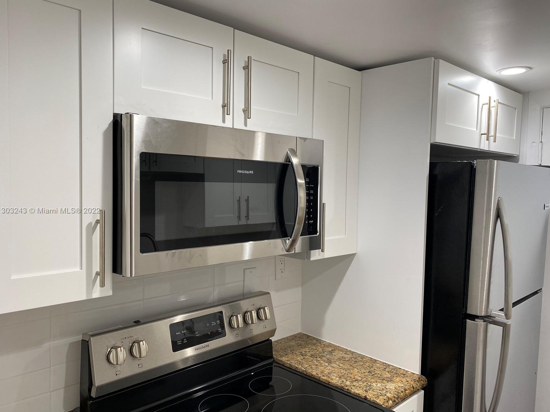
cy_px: 211
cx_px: 271
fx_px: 429
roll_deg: -1.2
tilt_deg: -2.5
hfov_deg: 65.3
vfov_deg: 51.4
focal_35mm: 27
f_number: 1.8
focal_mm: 4.25
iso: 64
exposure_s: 1/60
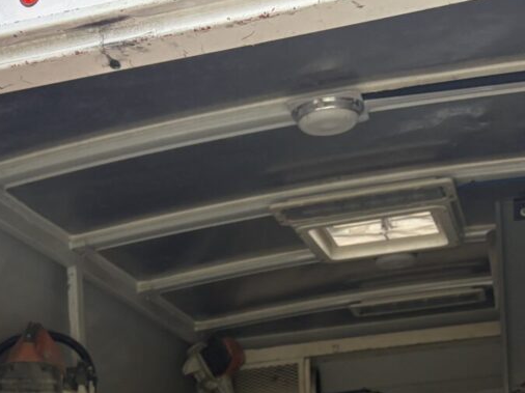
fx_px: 1122
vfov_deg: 18.2
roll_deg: +2.3
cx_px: 193
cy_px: 540
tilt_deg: +0.4
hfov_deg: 26.2
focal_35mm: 74
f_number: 1.6
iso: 125
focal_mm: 5.96
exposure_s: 1/108
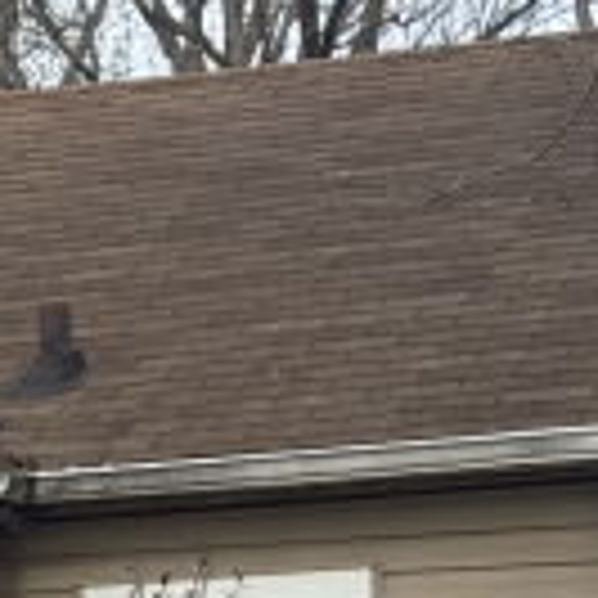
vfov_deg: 8.1
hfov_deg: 8.1
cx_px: -164
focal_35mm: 213
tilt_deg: +2.7
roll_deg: -0.6
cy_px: 899
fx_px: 4163
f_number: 1.78
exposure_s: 1/2146
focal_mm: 6.76
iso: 80
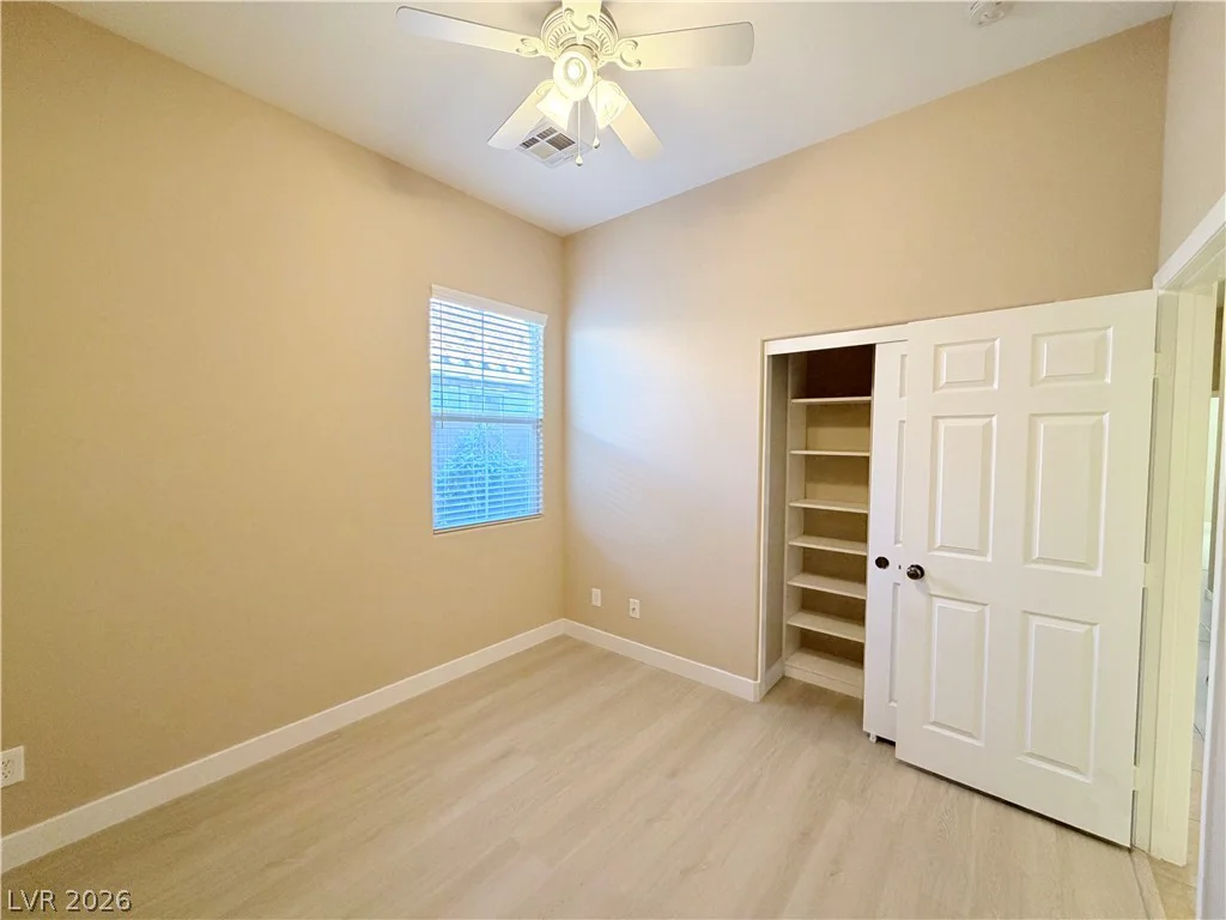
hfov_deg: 102.1
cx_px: 613
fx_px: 496
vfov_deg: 85.7
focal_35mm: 14
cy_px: 460
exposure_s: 1/60
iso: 250
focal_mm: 2.22
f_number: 2.2
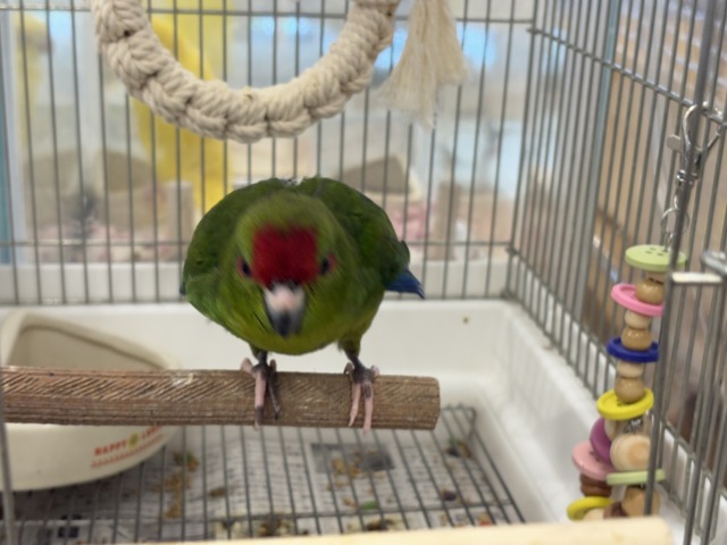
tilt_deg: -18.2
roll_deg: -2.7
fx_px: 1092
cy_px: 272
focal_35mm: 52
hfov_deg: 36.8
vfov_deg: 28.0
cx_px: 364
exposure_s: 1/50
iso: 64
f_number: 1.6
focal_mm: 5.96
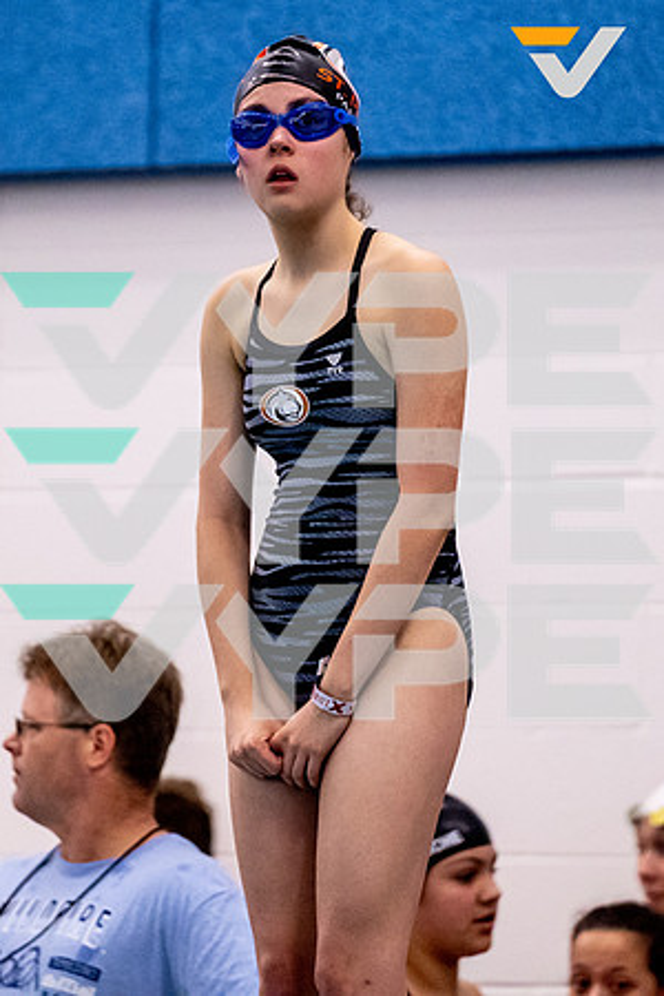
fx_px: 9522
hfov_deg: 4.0
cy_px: 425
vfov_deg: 6.0
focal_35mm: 344
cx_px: 253
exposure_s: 1/1600
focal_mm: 200
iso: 6400
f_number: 2.8
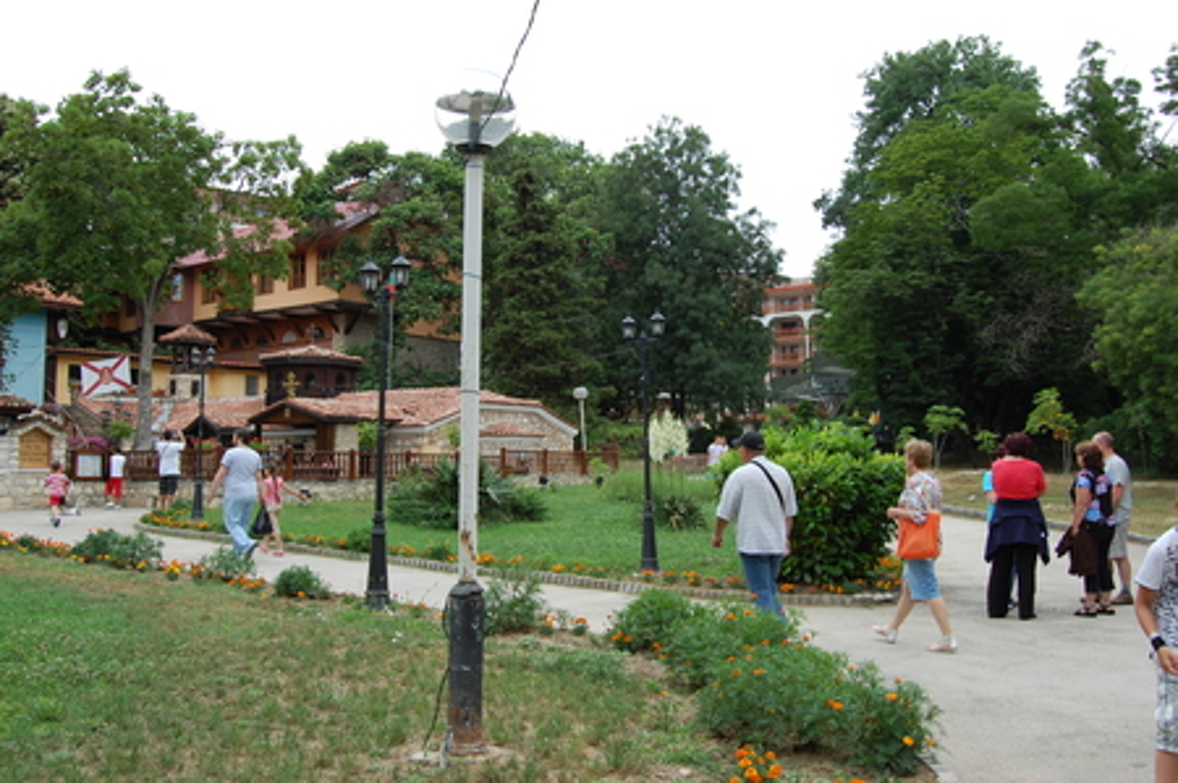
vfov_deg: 39.9
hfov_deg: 57.3
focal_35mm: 33
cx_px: 589
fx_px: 1079
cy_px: 392
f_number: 7.1
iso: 200
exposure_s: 1/200
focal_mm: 22
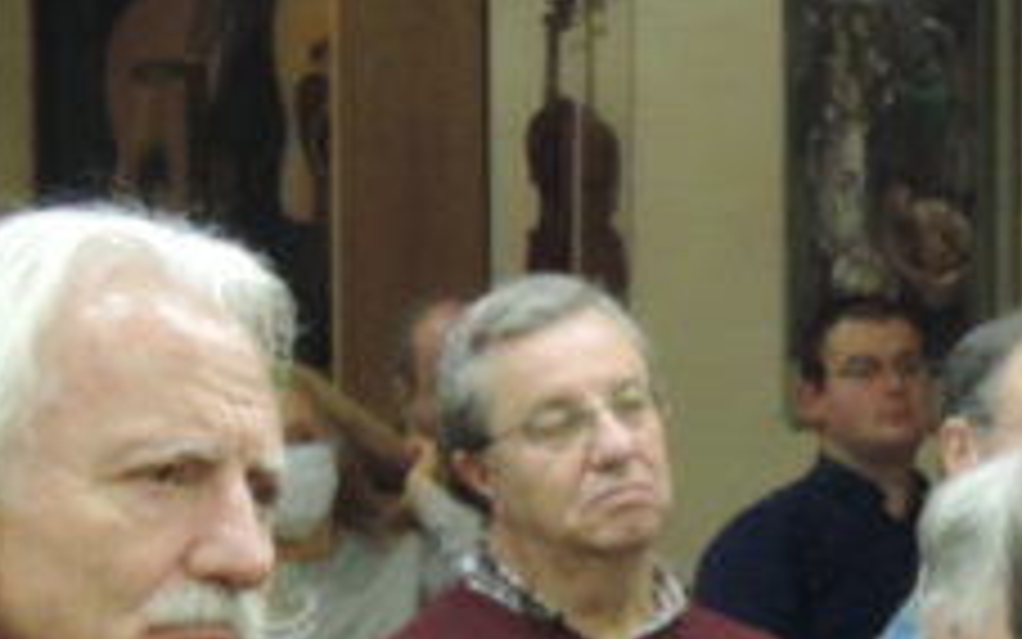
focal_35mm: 263
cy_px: 1256
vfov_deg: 4.9
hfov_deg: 8.0
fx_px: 7327
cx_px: 329
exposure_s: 1/15
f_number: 3.7
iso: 640
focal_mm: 9.8
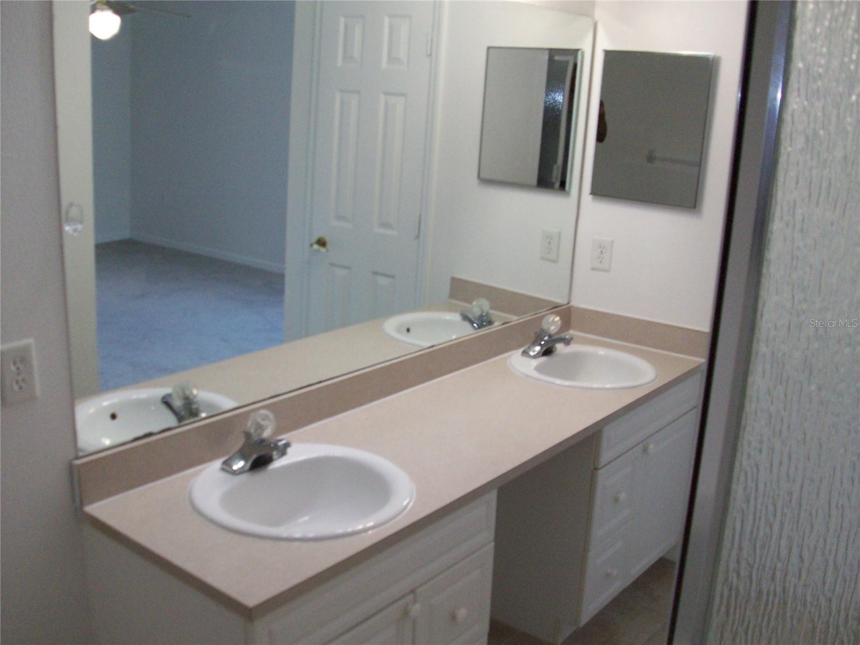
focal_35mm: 34
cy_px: 322
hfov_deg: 54.0
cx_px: 430
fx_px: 845
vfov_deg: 41.8
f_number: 2.8
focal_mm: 5.7
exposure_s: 1/70
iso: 160
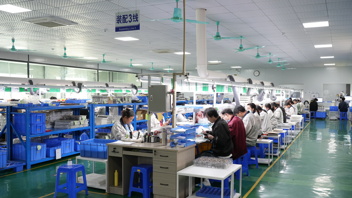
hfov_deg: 54.0
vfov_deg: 31.9
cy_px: 114
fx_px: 345
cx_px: 176
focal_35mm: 37
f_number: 4.5
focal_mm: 35
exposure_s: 1/80
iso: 1000
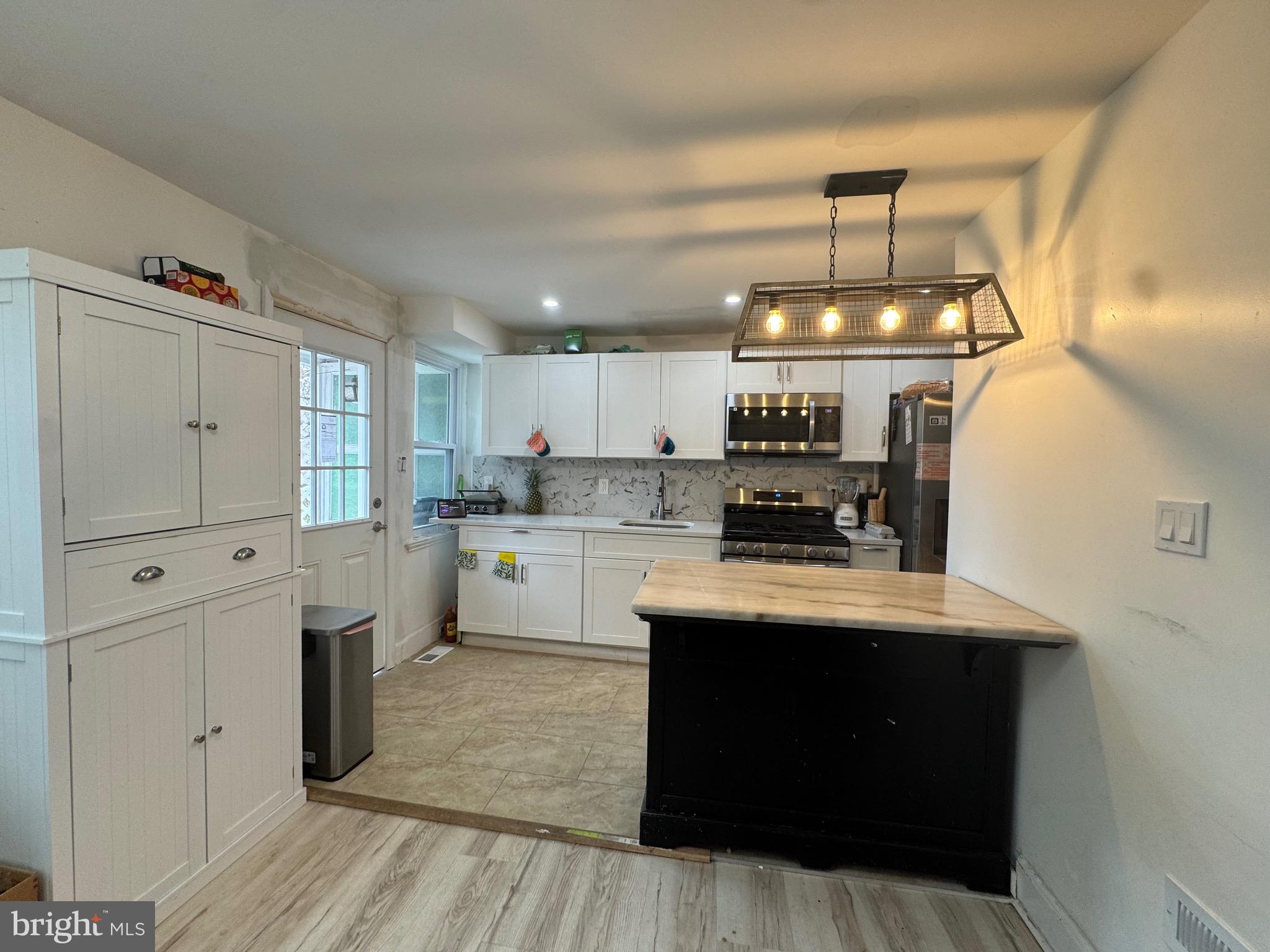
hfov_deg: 102.1
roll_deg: -1.1
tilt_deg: -2.6
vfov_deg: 85.7
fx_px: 514
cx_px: 635
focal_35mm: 14
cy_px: 476
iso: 100
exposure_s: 1/120
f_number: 2.2
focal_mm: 2.22
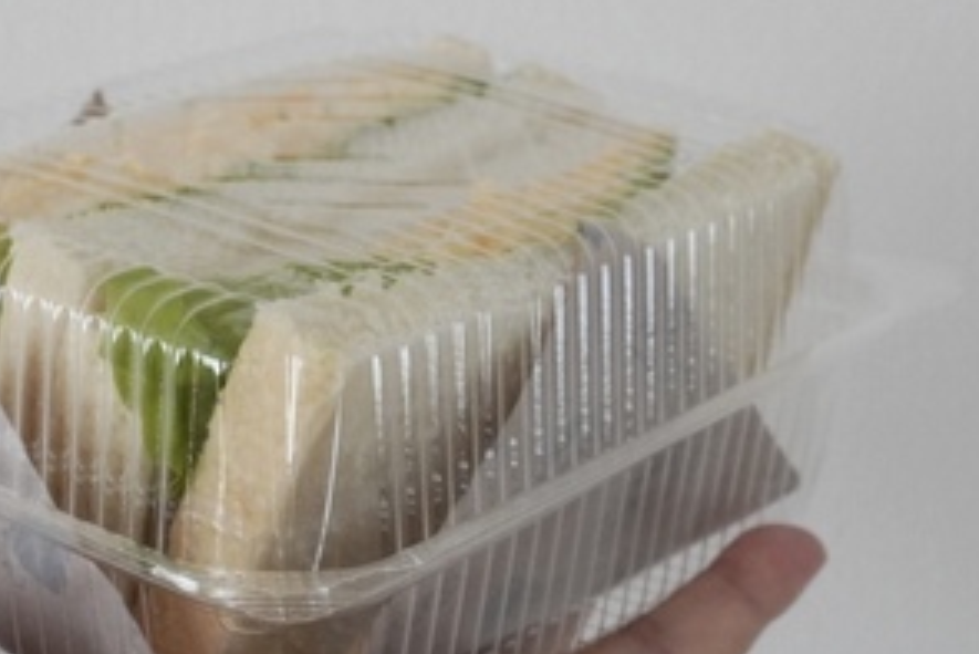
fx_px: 2258
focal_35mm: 83
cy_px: 203
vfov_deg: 16.4
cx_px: 312
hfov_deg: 24.3
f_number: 8
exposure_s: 1/40
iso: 1250
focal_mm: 24
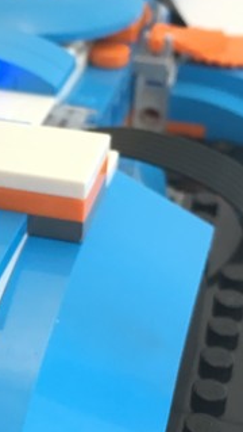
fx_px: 1017
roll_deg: +0.3
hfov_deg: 13.3
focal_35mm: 89
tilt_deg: -32.4
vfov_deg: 23.9
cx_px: -35
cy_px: 220
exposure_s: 1/33
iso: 64
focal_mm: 4.15
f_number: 2.2
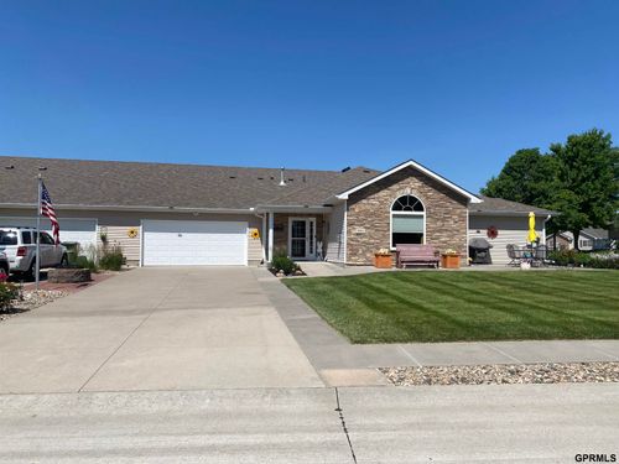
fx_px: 465
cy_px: 232
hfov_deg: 67.3
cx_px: 310
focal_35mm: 26
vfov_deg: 53.1
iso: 32
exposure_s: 1/4808
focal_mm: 4.25
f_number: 1.8
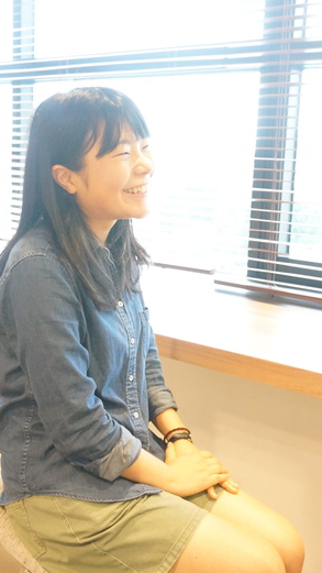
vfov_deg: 44.8
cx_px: 154
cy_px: 289
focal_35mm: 46
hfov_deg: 26.1
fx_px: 695
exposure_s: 1/100
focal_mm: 19
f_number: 4
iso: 3200
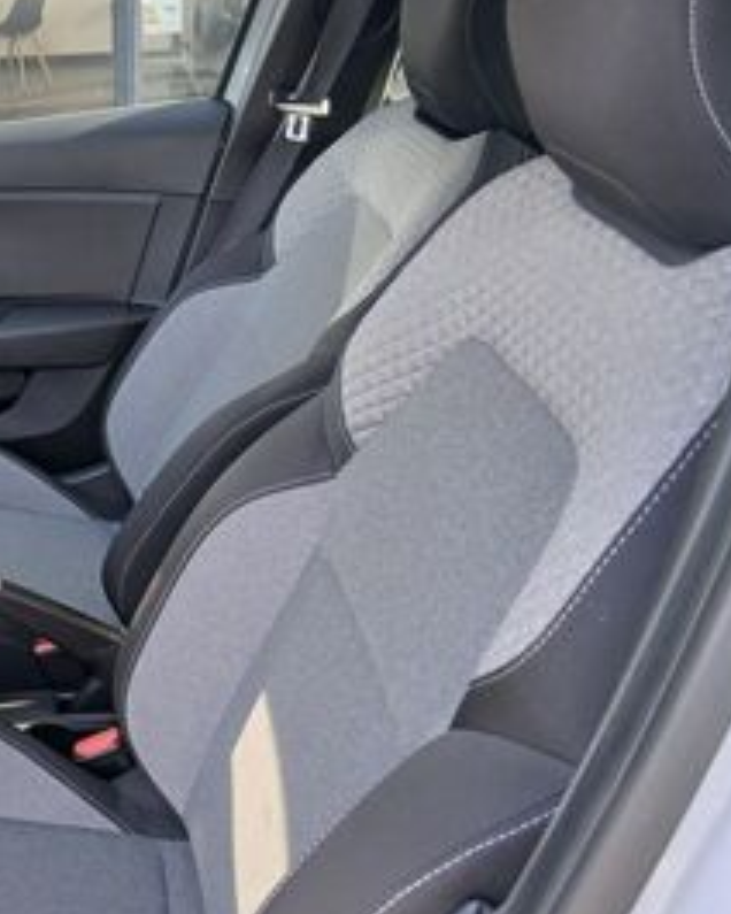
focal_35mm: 46
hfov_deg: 31.0
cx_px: 52
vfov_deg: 40.3
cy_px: 497
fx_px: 1244
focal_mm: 3.98
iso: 80
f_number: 1.8
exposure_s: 1/50
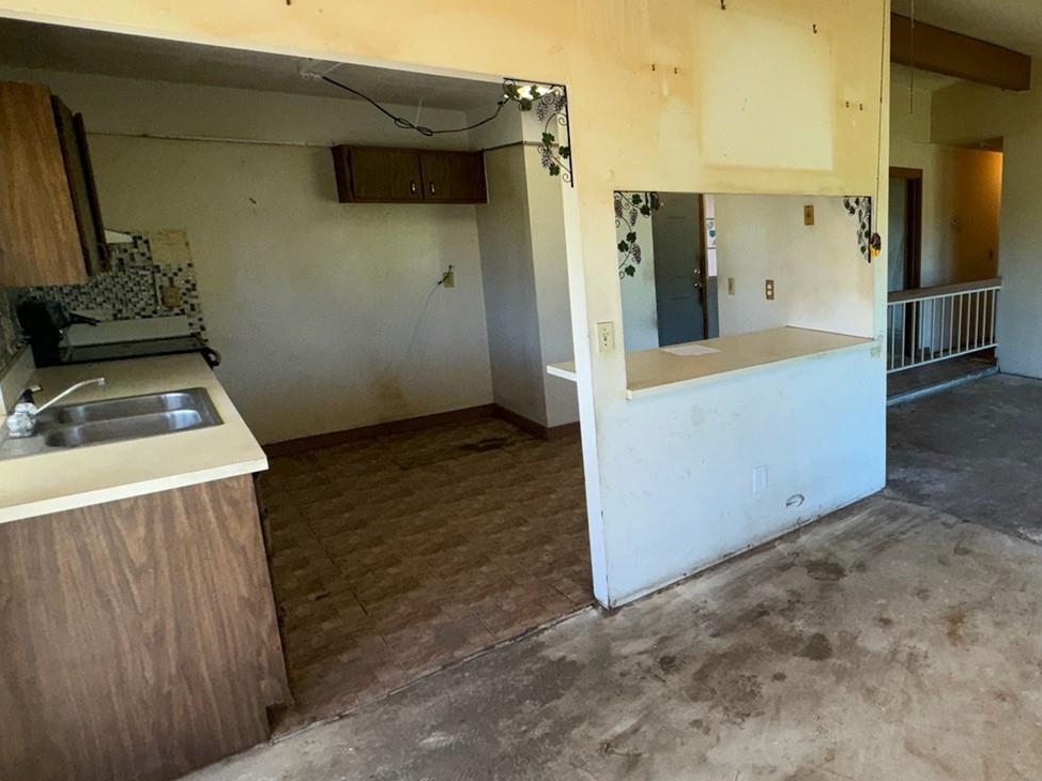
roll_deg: -0.1
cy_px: 353
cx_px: 821
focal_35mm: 23
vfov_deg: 58.7
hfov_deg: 67.6
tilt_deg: -11.9
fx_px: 692
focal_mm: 2.22
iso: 80
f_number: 2.2
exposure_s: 1/122
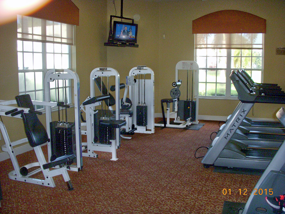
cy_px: 107
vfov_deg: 37.7
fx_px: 313
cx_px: 142
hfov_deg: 49.0
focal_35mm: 38
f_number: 3.3
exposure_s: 1/100
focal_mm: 6.3
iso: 320
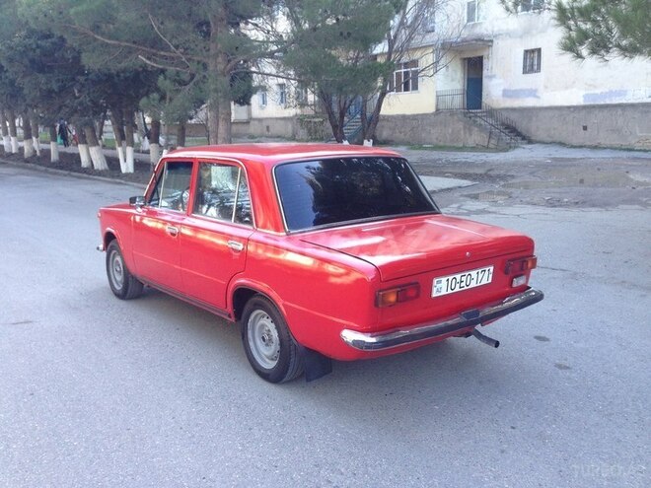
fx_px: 621
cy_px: 244
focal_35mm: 33
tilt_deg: -11.3
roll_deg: +1.3
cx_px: 326
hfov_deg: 55.4
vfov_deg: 42.9
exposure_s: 1/120
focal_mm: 4.12
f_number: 2.4
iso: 80
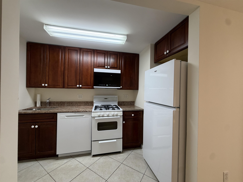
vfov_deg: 85.7
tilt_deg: -0.1
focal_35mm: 14
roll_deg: -1.6
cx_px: 122
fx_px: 98
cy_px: 91
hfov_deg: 102.1
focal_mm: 2.22
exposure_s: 1/60
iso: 160
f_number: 2.2
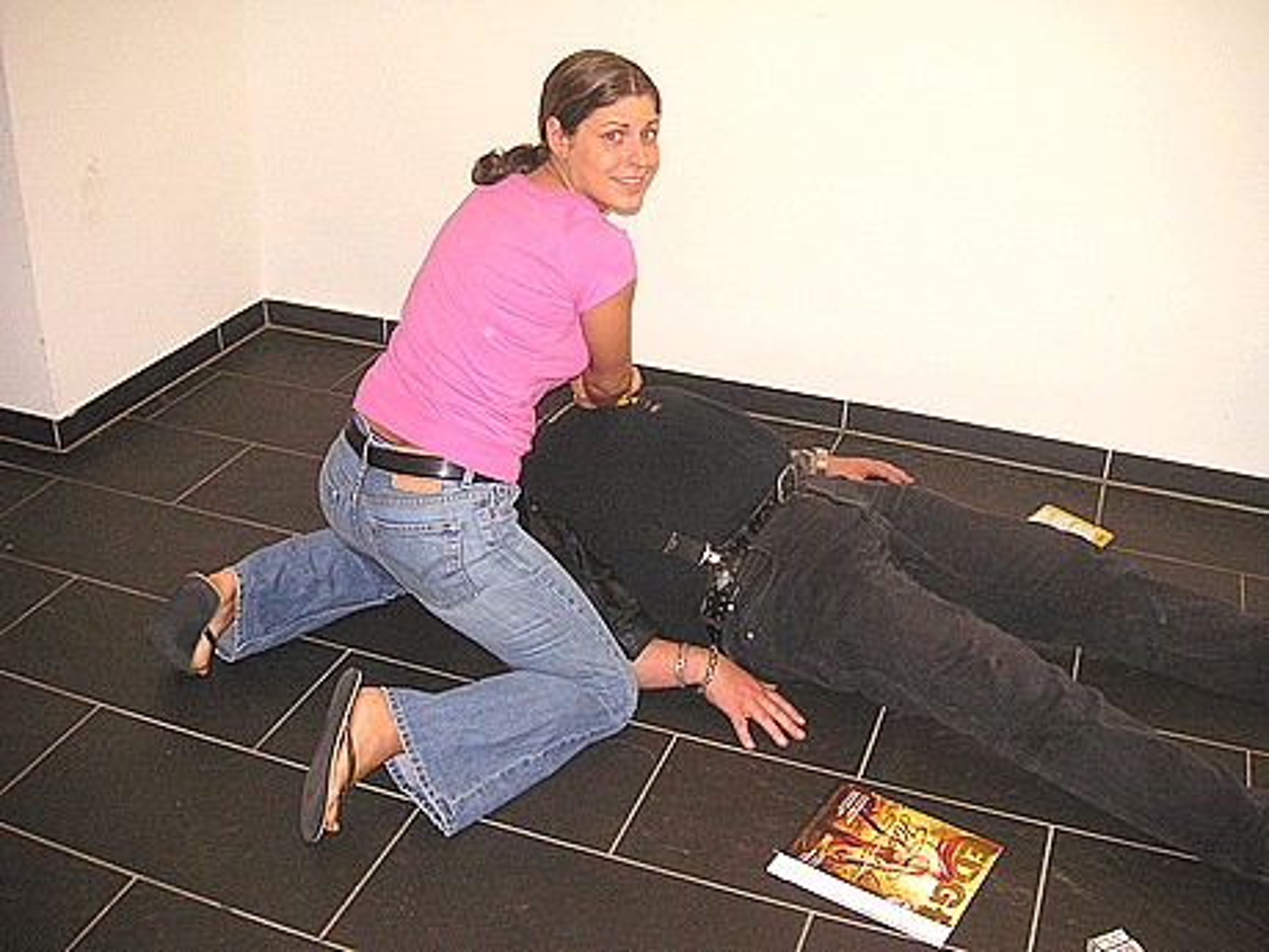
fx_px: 1356
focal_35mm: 37
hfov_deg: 50.1
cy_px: 476
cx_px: 634
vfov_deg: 38.7
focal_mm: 6.1
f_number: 2.8
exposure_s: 1/45
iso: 160
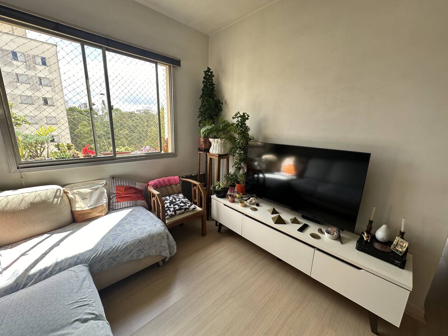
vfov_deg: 85.7
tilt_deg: -13.4
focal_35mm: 14
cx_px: 224
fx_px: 181
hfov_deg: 102.1
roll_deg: -1.4
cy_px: 168
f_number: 2.2
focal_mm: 2.22
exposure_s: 1/138
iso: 40
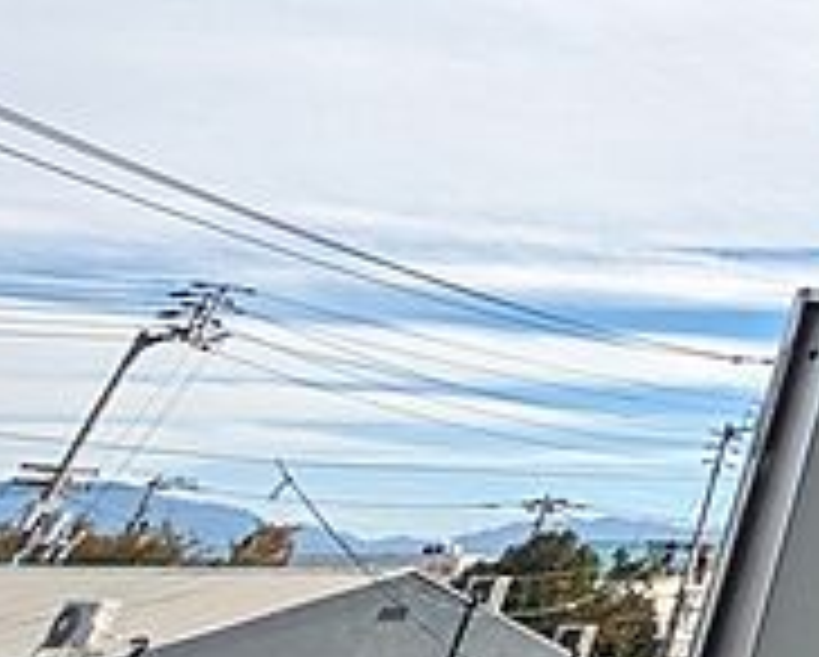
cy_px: -148
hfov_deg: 24.0
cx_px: 1384
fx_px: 1165
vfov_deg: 27.4
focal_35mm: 48
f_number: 2.2
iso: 50
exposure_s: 1/1081
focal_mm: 1.83
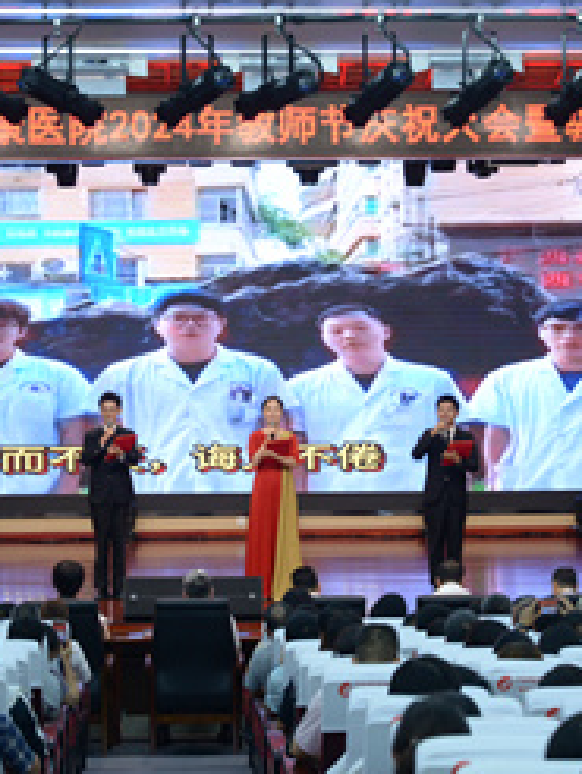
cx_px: 258
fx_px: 2797
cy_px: 398
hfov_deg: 11.9
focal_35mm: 125
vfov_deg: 15.8
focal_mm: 80
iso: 900
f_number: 4.5
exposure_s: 1/80
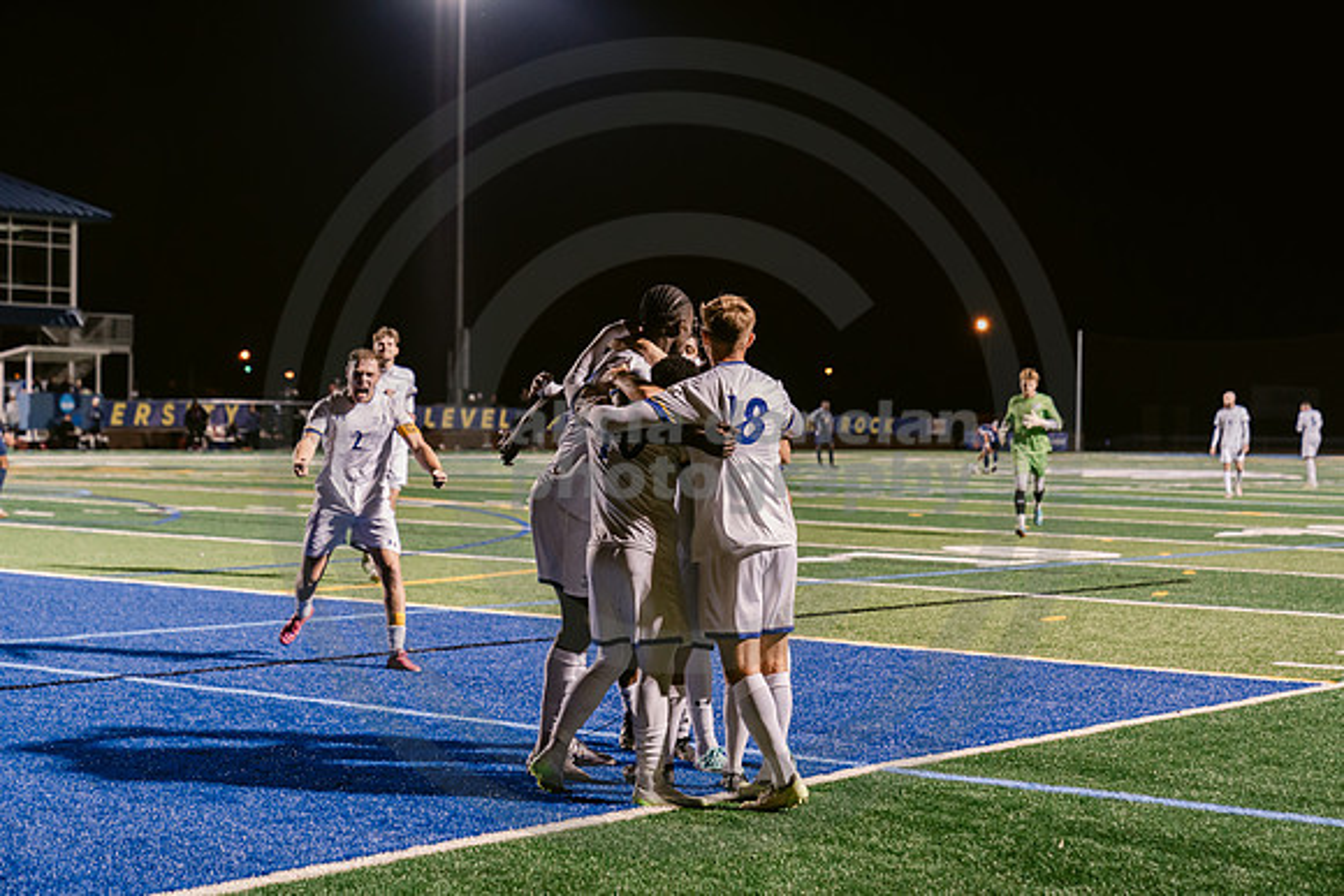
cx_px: 672
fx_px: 2614
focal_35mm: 70
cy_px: 448
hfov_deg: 28.8
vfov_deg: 19.5
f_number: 3.2
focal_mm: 70
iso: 2500
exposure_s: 1/250
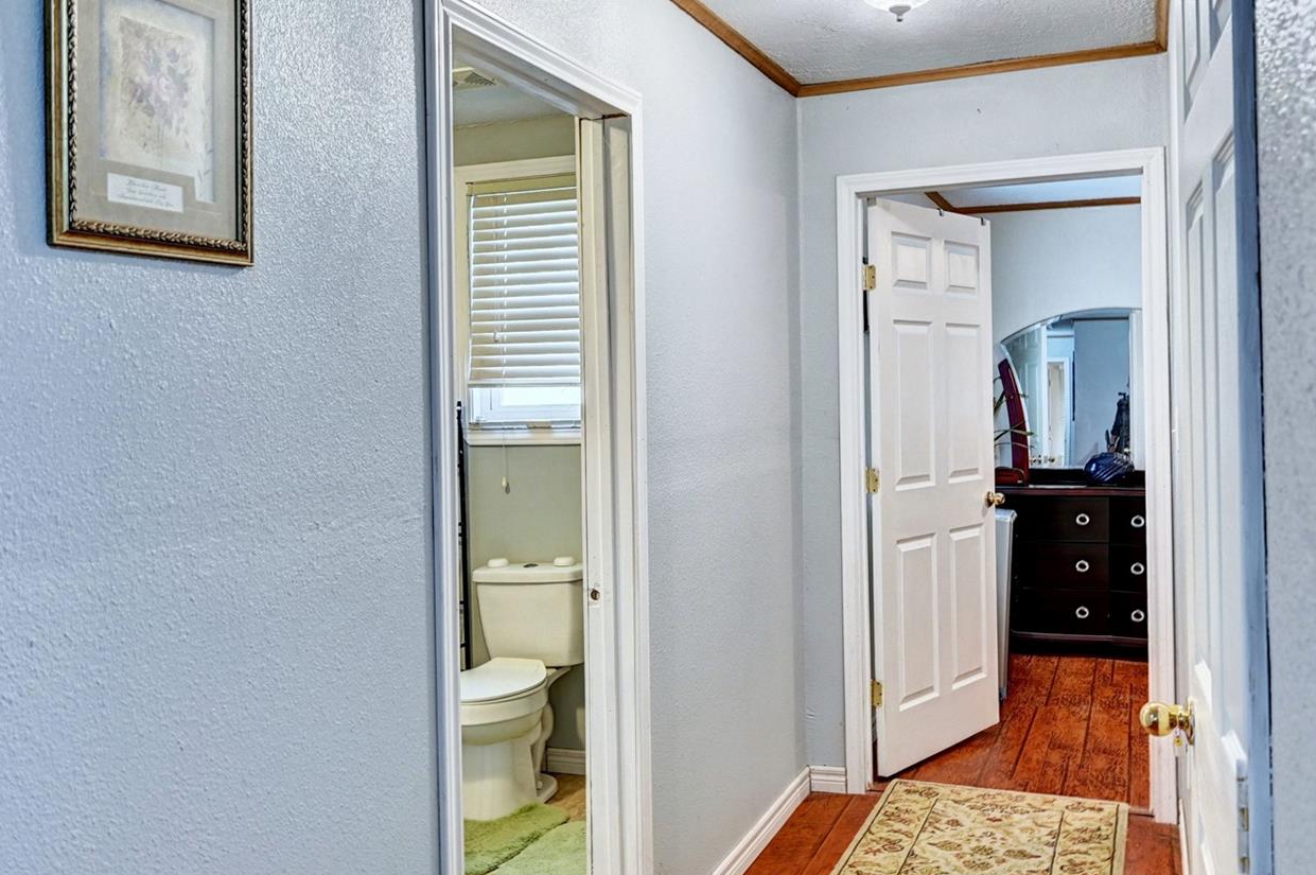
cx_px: 620
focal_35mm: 34
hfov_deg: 56.0
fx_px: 1235
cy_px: 400
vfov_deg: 39.0
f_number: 8
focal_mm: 20.5
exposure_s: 1/5
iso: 400
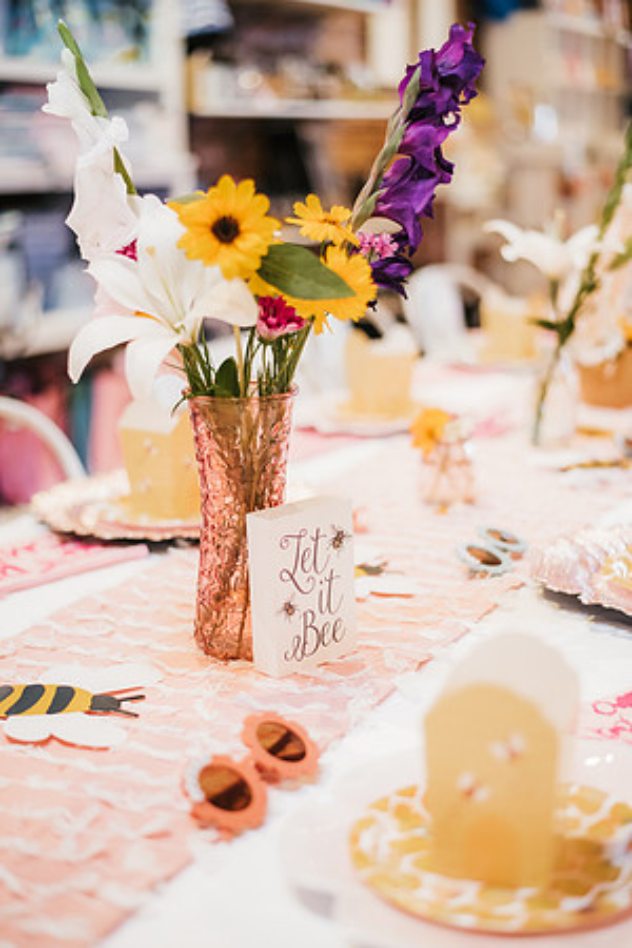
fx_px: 1317
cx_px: 316
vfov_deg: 39.6
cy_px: 474
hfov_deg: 27.0
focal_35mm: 50
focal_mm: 50
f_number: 2
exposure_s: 1/200
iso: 2000
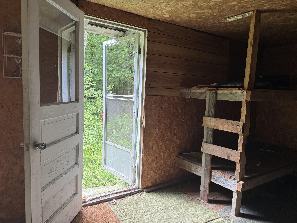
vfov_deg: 56.8
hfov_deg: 71.6
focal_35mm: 24
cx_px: 148
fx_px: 206
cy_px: 112
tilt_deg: -5.1
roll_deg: -1.5
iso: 200
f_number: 1.78
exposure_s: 1/113
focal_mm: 6.76
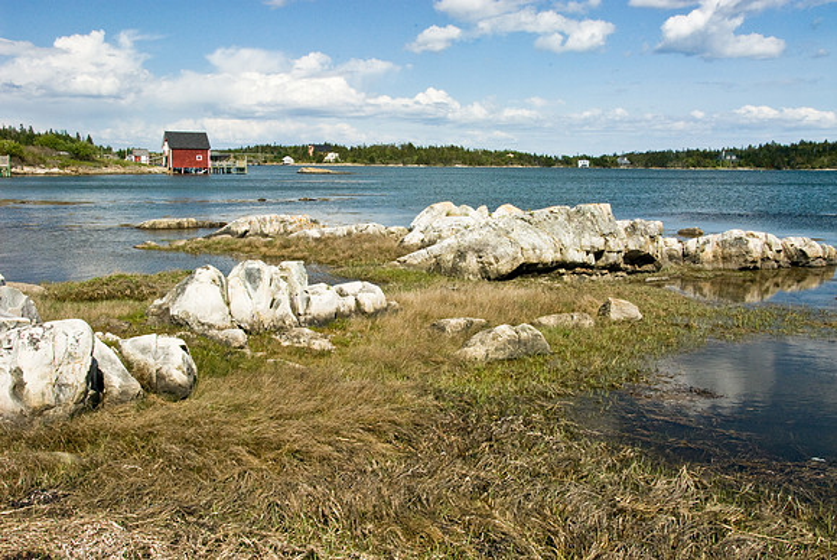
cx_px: 418
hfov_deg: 49.5
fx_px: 908
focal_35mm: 39
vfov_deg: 34.3
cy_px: 280
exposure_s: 1/50
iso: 400
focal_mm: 26
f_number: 22
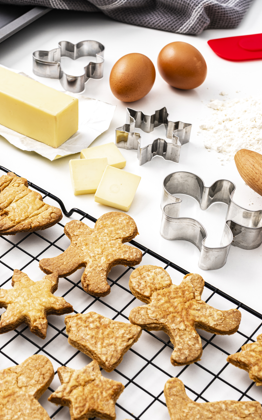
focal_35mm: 62
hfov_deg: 20.7
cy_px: 212
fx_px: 708
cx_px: 55
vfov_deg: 33.0
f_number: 9
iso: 100
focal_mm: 40
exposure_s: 1/100
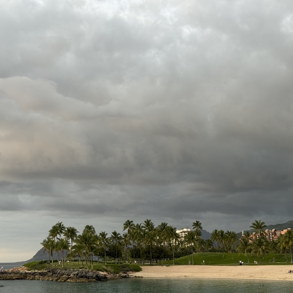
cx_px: 130
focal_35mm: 57
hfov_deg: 30.0
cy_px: 146
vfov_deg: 30.0
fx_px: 546
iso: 100
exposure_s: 1/114
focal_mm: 6.76
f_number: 1.78
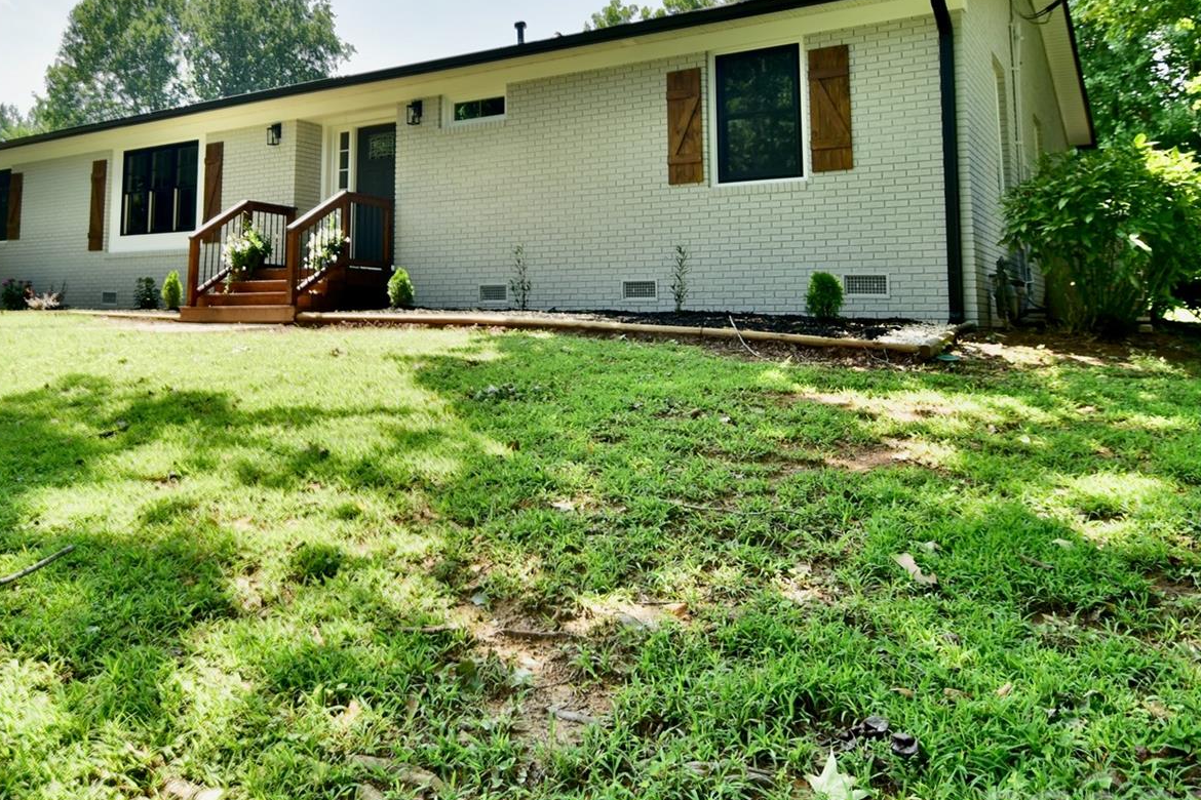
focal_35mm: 29
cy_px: 203
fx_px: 963
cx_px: 511
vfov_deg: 43.7
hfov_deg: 63.6
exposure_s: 1/400
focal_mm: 11
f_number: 5.6
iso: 125
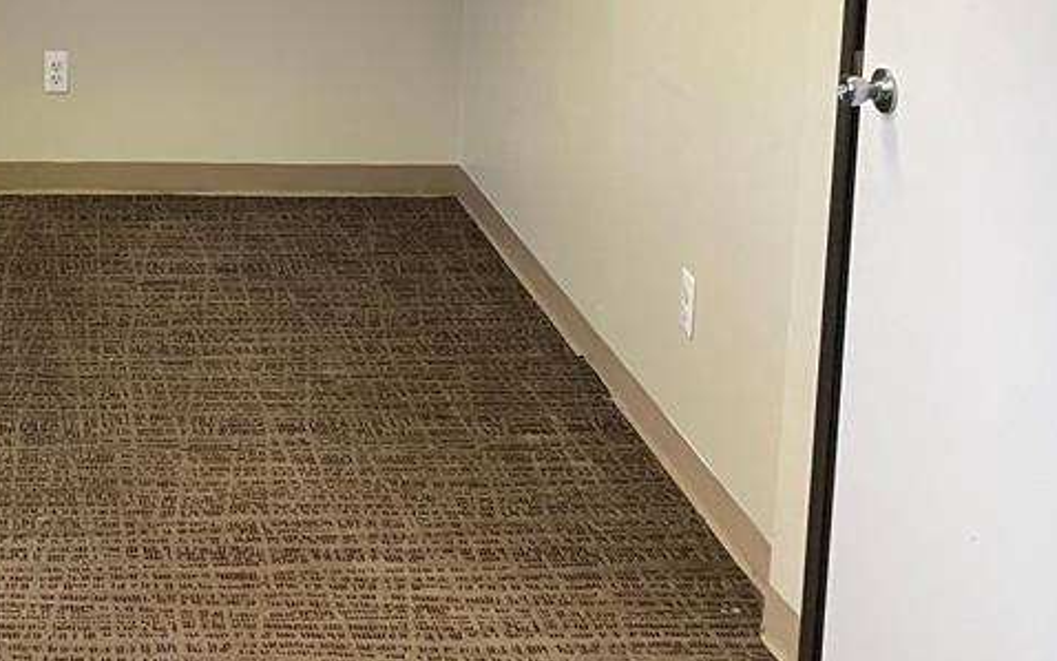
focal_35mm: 59
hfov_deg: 31.9
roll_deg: +0.5
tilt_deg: -7.6
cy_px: -111
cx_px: 7
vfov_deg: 20.7
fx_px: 1700
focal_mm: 4.2
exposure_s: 1/40
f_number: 1.6
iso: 400
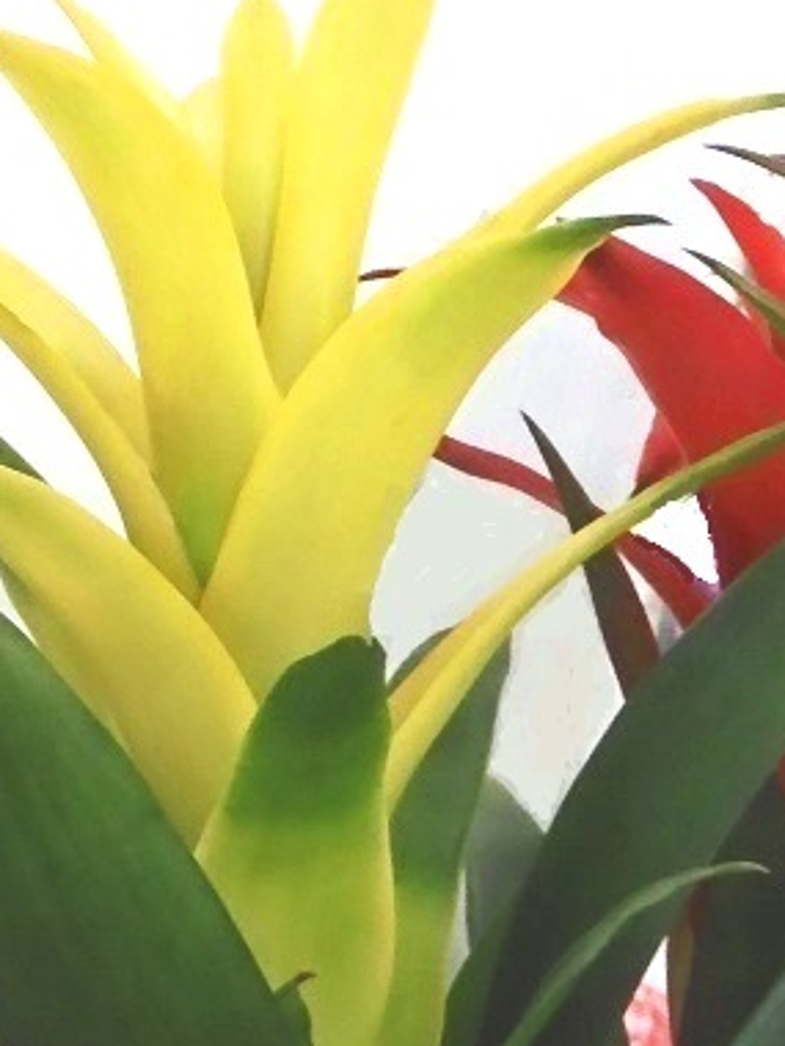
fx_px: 1028
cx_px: 259
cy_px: 552
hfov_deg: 41.2
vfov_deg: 53.9
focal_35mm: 34
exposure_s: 1/30
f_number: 3.4
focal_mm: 4.3
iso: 160
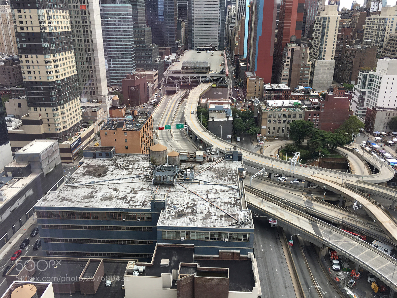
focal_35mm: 29
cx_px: 198
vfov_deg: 48.2
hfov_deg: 61.7
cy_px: 149
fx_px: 333
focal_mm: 4.15
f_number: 2.2
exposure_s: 1/561
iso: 25
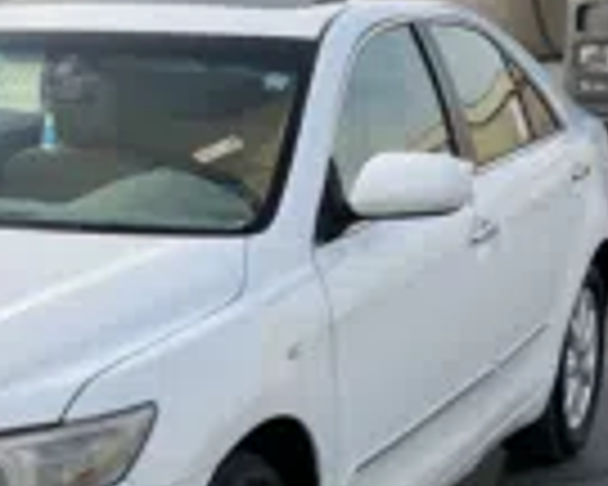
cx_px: -99
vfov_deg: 15.3
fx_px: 1799
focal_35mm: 100
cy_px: 407
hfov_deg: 18.3
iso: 32
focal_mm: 4.25
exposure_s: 1/1072
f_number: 1.8
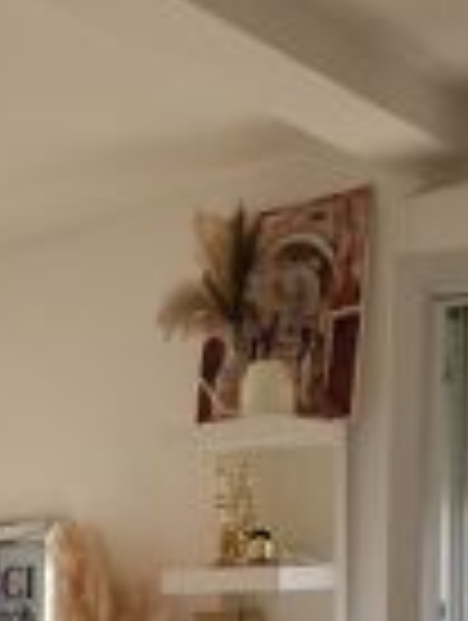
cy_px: 691
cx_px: 9
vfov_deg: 25.3
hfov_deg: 20.2
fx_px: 1276
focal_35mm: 71
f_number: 1.8
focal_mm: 5.4
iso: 32
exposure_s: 1/100
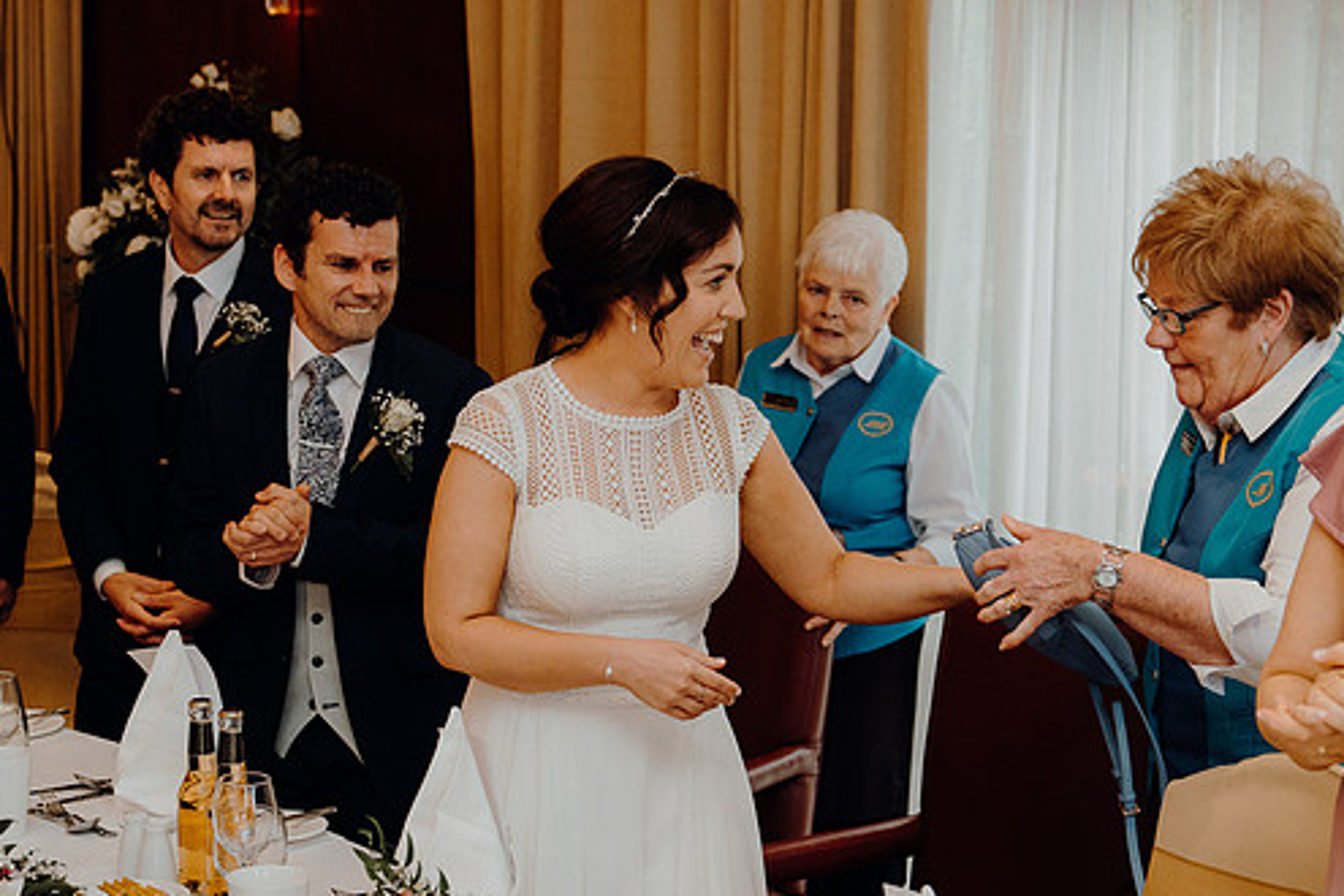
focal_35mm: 68
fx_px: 2538
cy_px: 490
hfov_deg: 29.7
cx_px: 657
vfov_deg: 20.0
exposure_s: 1/200
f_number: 2.8
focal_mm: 39
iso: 1250
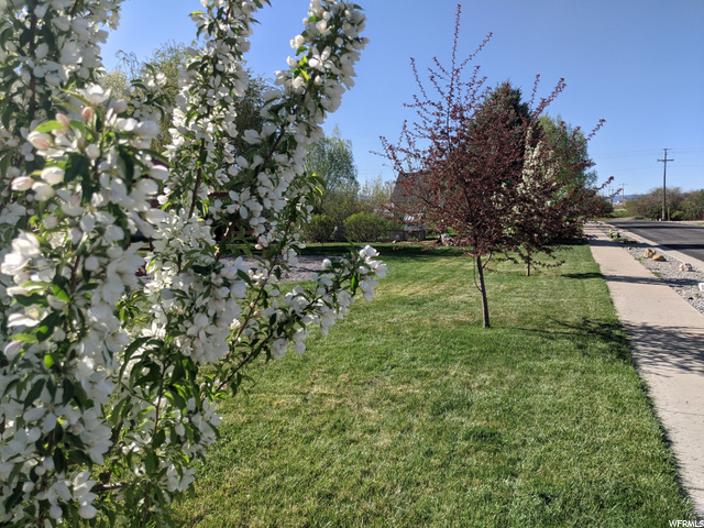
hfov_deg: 65.3
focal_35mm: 27
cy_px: 264
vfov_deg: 51.4
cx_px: 352
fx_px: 549
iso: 47
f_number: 1.8
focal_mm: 4.44
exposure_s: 1/2924
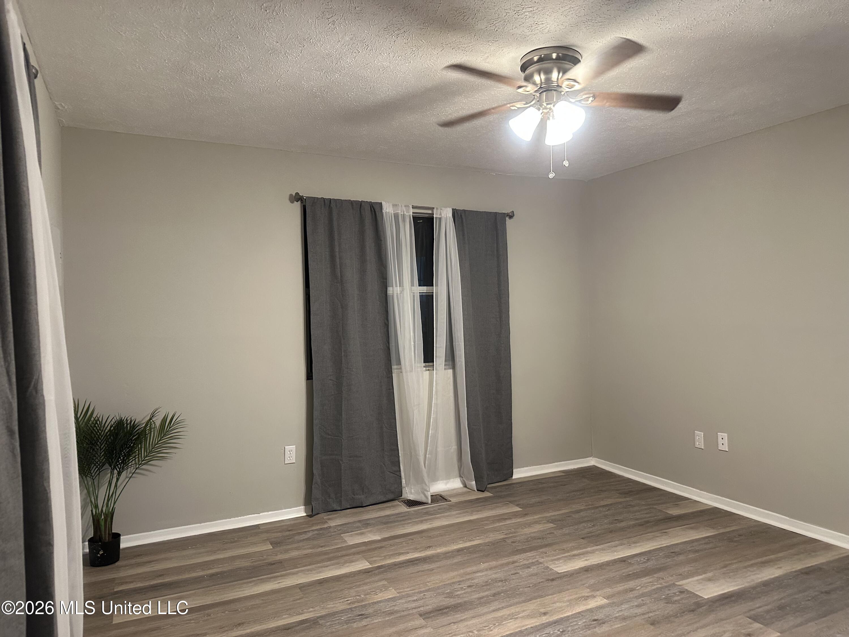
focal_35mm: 24
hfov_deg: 71.6
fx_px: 589
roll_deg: +1.1
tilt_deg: +1.3
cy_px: 318
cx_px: 424
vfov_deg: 56.8
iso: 400
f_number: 1.78
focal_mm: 6.86
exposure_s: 1/60
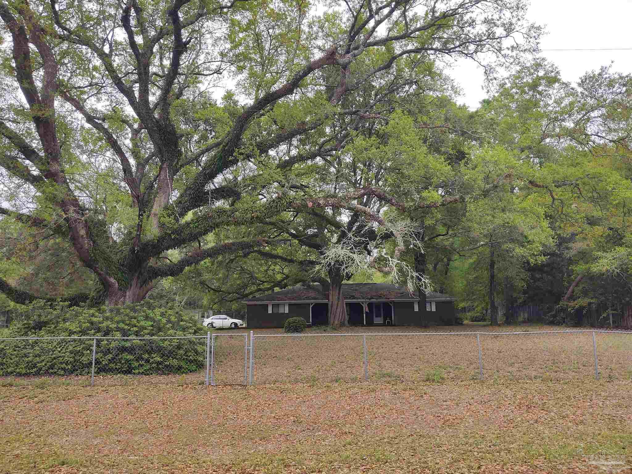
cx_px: 316
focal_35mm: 27
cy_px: 237
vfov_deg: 51.4
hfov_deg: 65.3
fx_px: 493
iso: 100
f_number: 1.7
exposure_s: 1/2432
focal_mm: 4.75
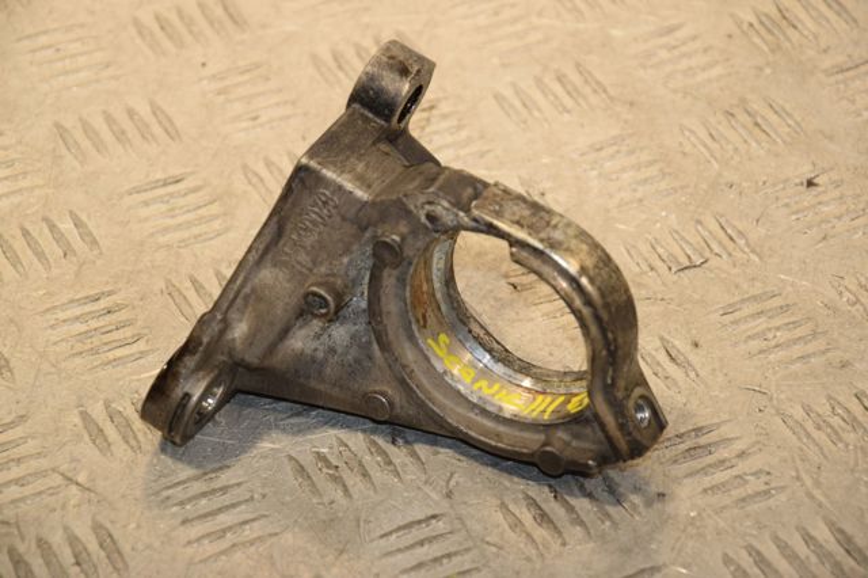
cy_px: 289
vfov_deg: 9.9
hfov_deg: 14.9
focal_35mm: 138
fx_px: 3325
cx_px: 434
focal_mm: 92
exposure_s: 1/200
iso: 800
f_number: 7.1
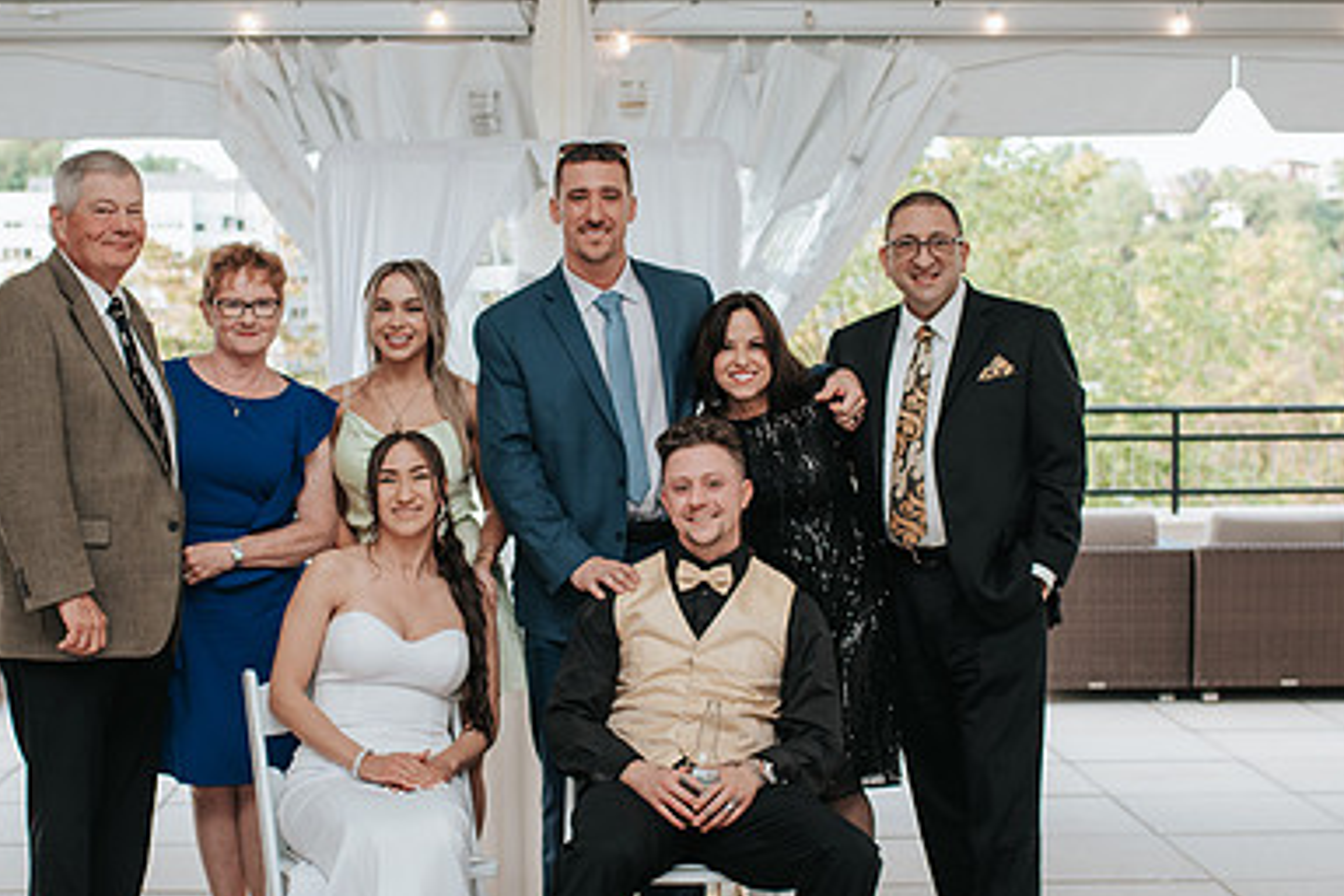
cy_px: 505
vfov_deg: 21.2
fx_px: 2389
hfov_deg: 31.4
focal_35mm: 64
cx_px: 555
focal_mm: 35
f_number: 2.8
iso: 200
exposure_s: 1/160
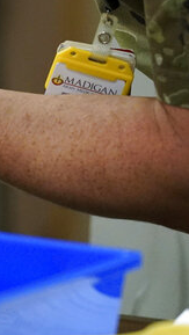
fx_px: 6597
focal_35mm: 742
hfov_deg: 1.6
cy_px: -28
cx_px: -217
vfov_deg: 2.9
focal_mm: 200
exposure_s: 1/200
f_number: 2.8
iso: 4000
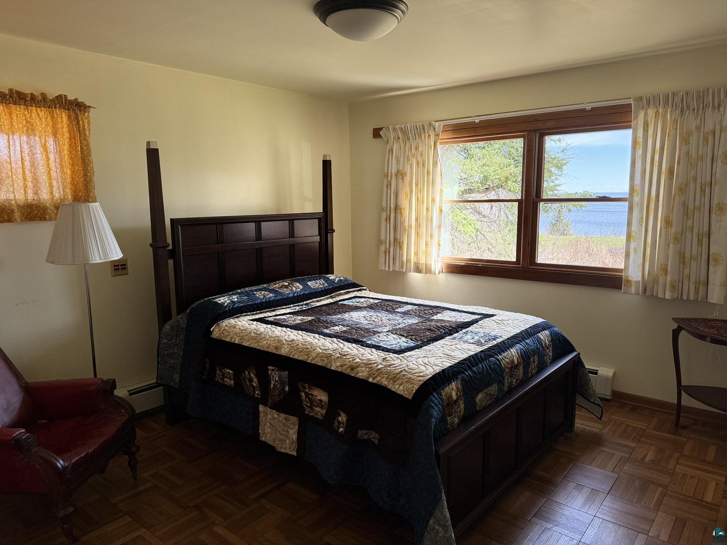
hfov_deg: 71.6
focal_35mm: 24
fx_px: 504
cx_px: 364
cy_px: 272
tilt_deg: -9.3
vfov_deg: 56.8
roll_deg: +0.0
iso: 80
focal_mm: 6.76
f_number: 1.78
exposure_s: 1/349
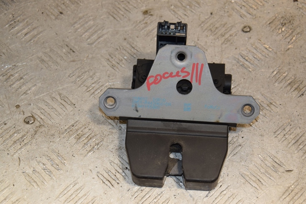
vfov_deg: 15.7
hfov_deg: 23.4
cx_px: 153
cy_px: 102
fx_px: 739
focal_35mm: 87
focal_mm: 58
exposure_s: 1/200
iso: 800
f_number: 6.3
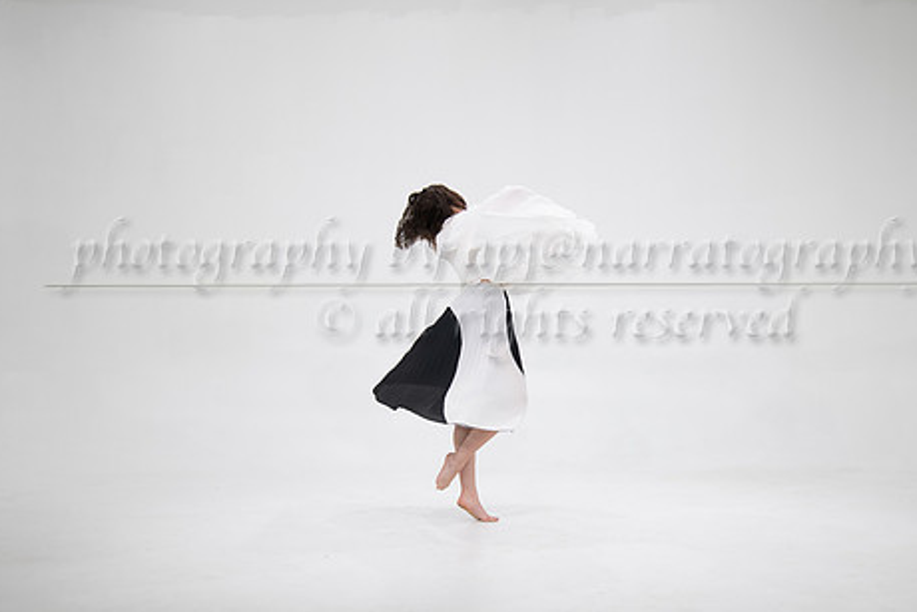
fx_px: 1478
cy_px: 282
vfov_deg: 23.4
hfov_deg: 34.4
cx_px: 532
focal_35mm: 58
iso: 400
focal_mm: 46
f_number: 4
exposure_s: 1/500
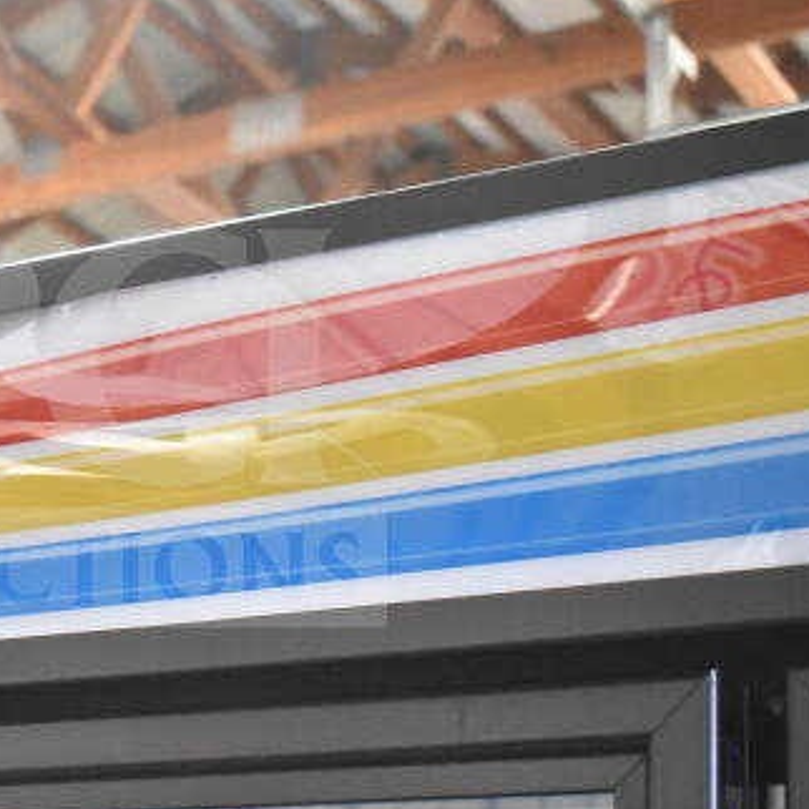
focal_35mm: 87
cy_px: 428
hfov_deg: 19.6
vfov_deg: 19.9
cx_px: 103
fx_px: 2300
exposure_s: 1/60
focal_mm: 36
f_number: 4.8
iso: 8000
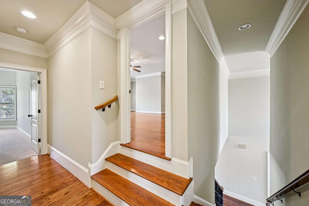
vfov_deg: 81.2
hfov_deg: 104.3
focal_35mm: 14
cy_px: 103
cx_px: 154
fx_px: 120
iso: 900
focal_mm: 14
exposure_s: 1/15
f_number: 8
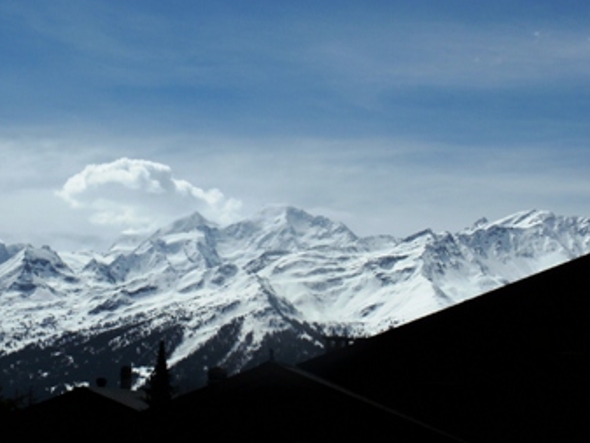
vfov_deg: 19.1
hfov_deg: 25.2
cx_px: 205
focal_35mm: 77
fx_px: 1313
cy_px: 205
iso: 64
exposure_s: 1/250
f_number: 11
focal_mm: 10.43
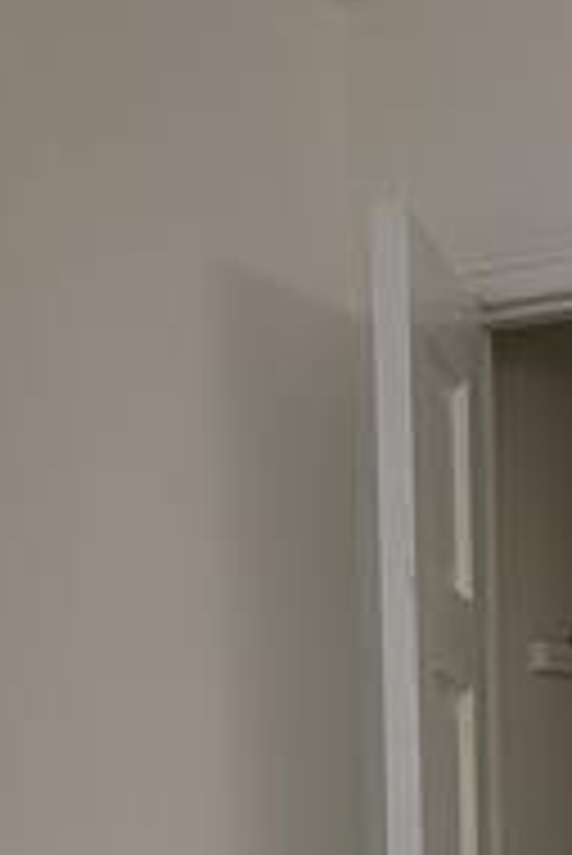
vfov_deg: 17.6
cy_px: 1368
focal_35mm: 101
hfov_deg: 13.5
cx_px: 495
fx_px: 2403
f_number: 1.68
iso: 19
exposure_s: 1/95.1
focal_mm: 6.9
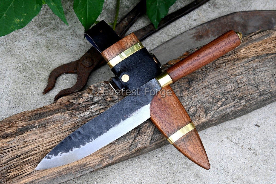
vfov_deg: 18.2
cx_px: 138
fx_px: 575
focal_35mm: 75
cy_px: 92
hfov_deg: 27.0
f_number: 6.3
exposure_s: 1/250
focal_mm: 50
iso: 160
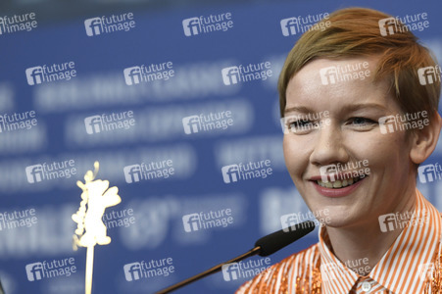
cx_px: 221
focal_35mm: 175
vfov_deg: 7.8
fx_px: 2147
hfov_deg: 11.8
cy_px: 147
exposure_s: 1/320
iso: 1000
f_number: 3.5
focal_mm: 175
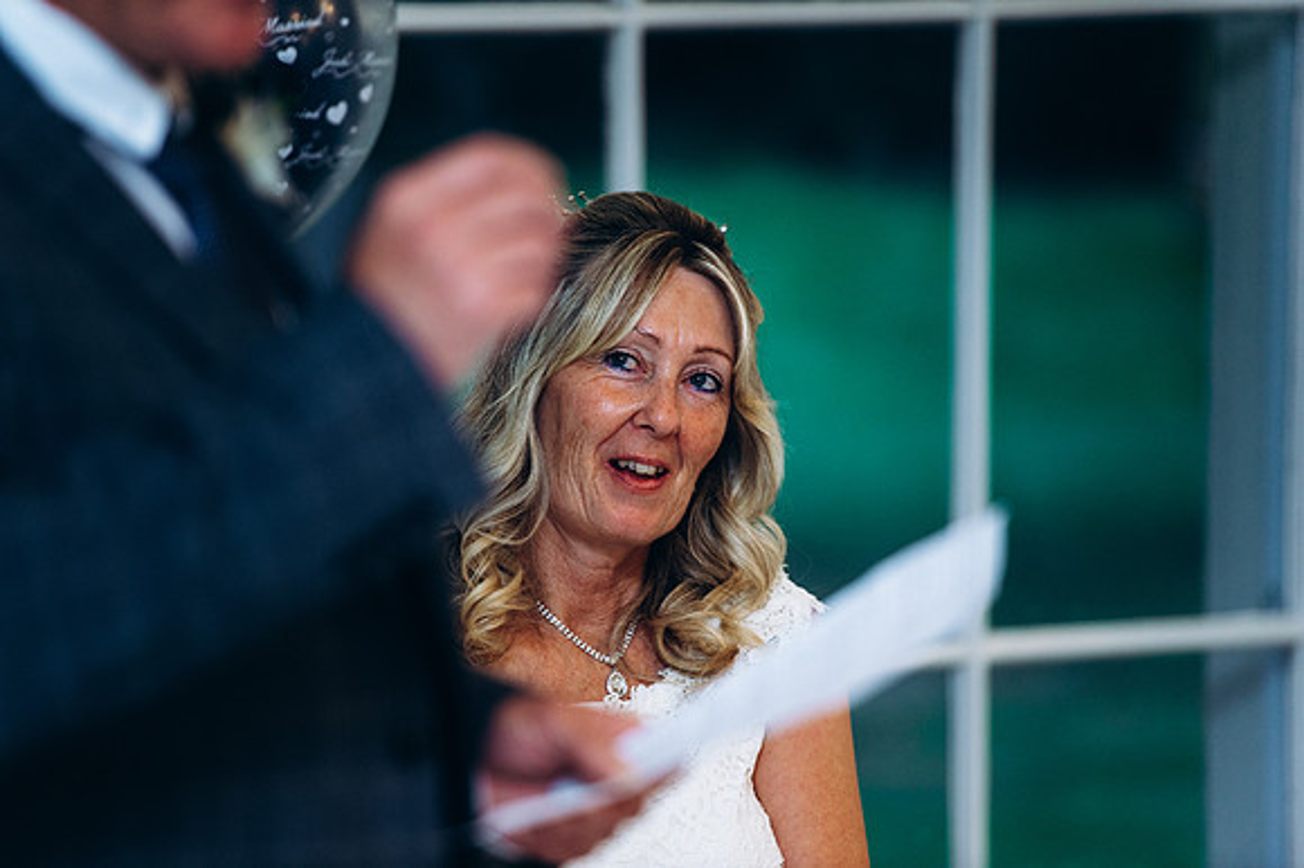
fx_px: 7240
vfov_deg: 6.9
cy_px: 434
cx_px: 652
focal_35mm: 200
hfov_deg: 10.3
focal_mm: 200
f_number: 2.8
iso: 500
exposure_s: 1/160
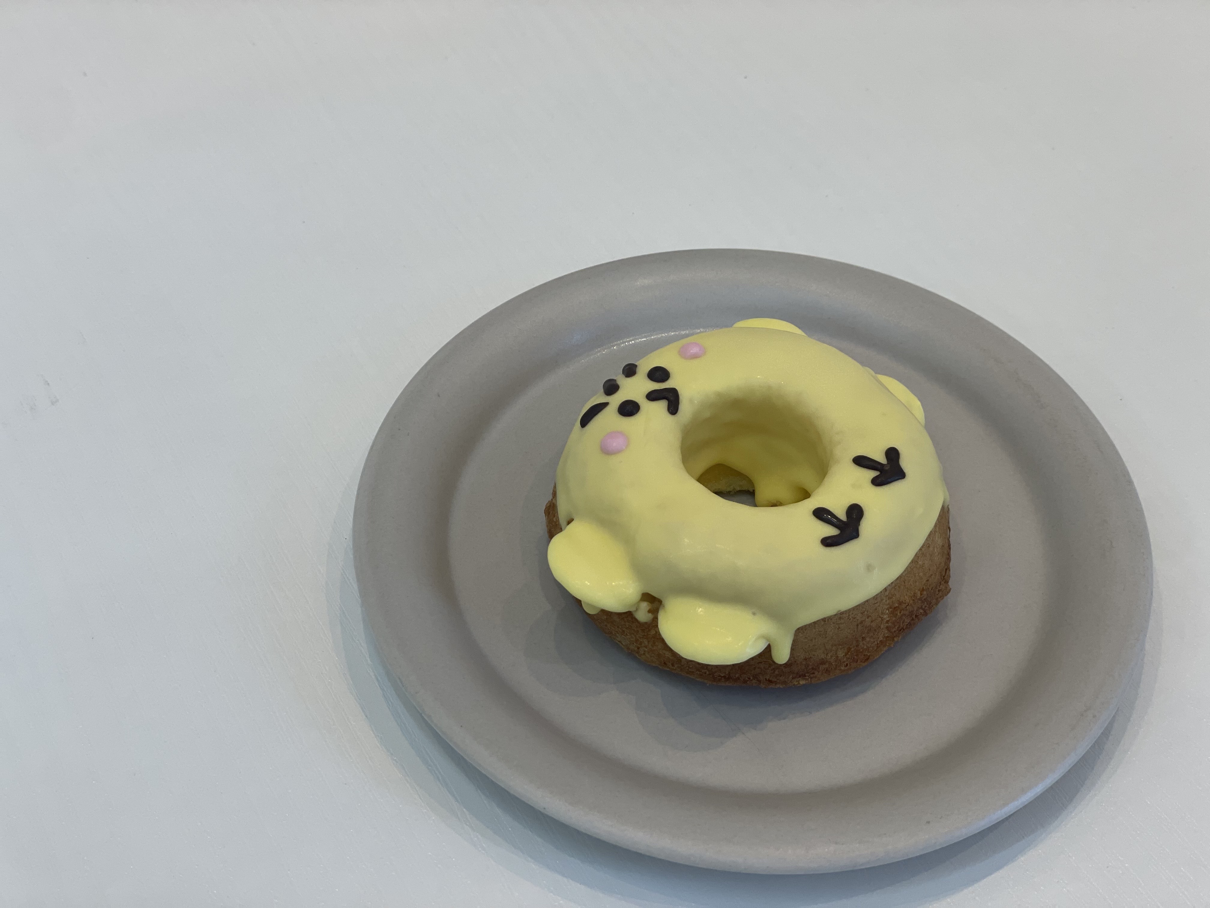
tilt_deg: -48.0
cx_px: 605
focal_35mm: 52
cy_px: 454
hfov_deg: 36.8
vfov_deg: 28.0
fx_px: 1818
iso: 64
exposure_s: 1/120
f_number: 2
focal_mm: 6
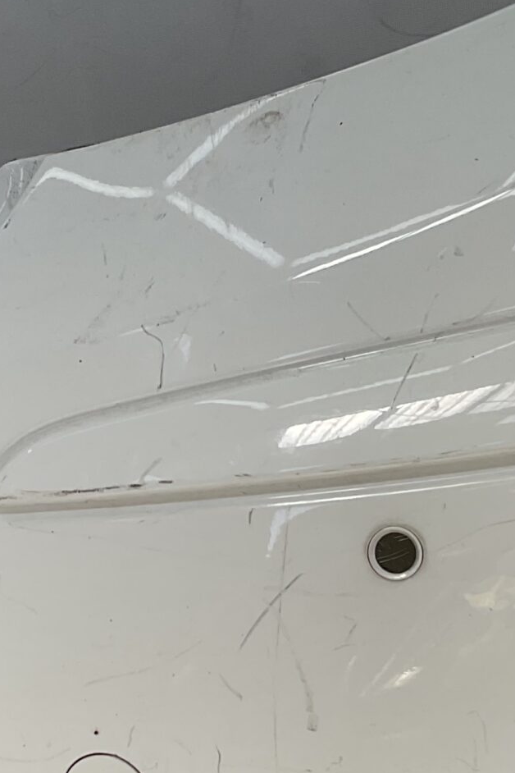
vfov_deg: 24.7
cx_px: 231
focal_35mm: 82
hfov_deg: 16.6
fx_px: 1759
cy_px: 462
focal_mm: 3
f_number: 1.8
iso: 16
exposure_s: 1/792
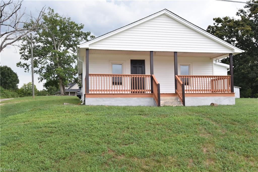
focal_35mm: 35
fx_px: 251
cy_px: 86
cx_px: 129
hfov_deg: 54.4
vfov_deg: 37.9
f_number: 8
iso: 1250
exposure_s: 1/60
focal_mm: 35
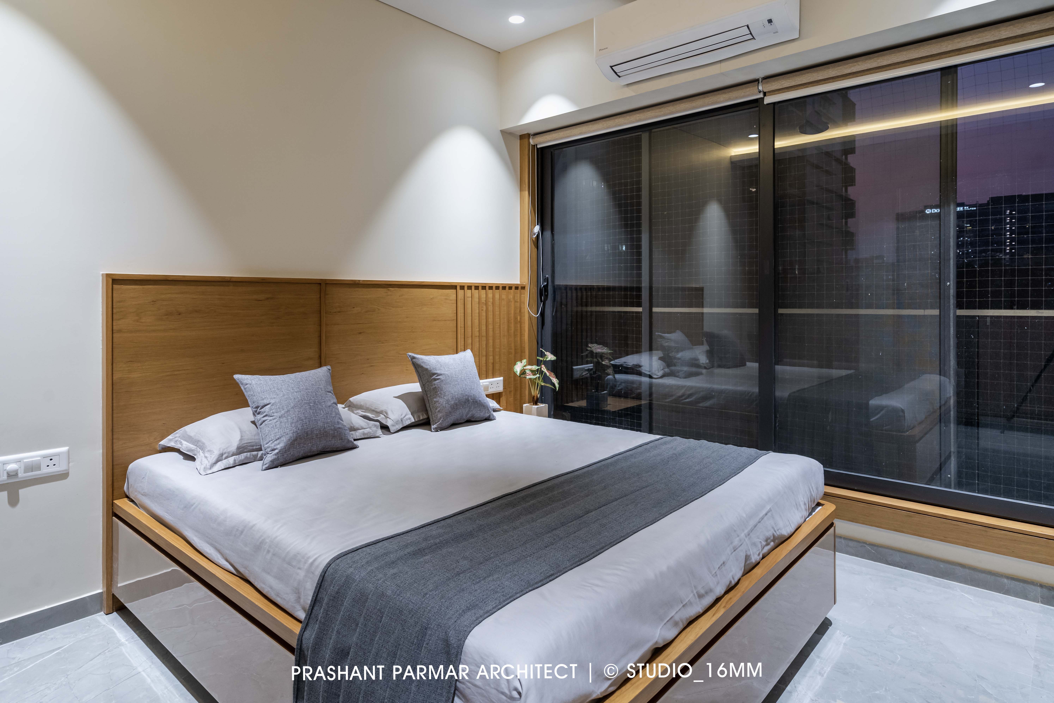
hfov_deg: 86.9
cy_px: 352
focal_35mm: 19
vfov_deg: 64.6
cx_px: 527
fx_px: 556
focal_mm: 19
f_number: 7.1
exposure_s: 1/40
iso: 1250
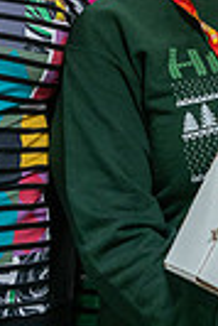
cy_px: -83
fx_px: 2147
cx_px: 115
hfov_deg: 5.8
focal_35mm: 237
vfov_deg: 8.6
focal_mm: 70
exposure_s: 1/160
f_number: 2.8
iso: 3200
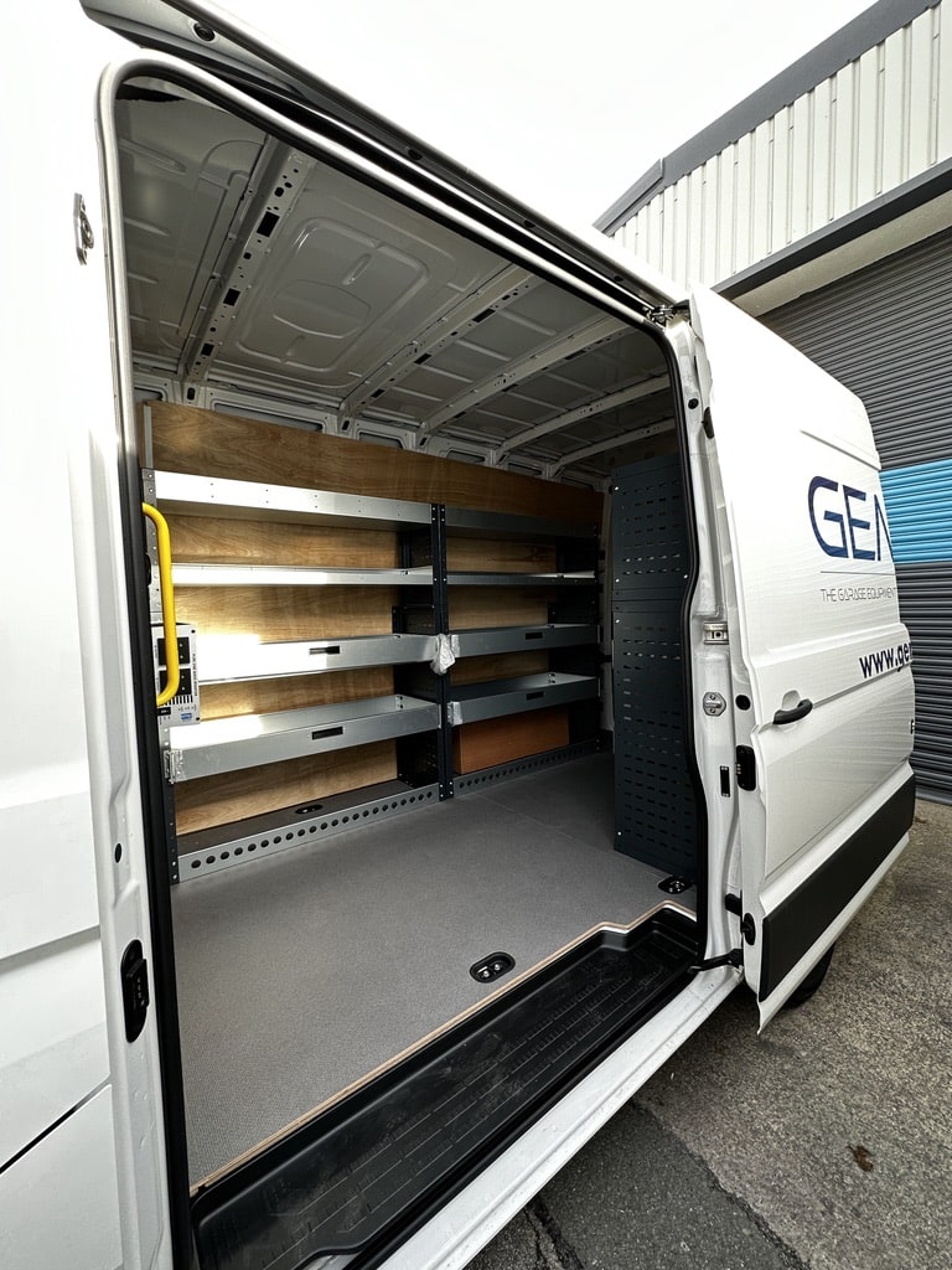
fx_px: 513
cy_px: 635
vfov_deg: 102.1
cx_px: 476
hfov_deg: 85.7
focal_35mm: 14
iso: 50
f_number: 2.2
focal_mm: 2.22
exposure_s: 1/99
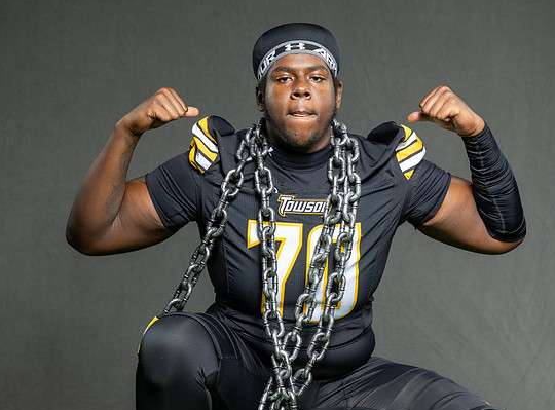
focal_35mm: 125
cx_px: 343
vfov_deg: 11.7
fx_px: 1993
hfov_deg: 15.8
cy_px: 169
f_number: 7.1
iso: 200
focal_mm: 92
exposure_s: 1/200
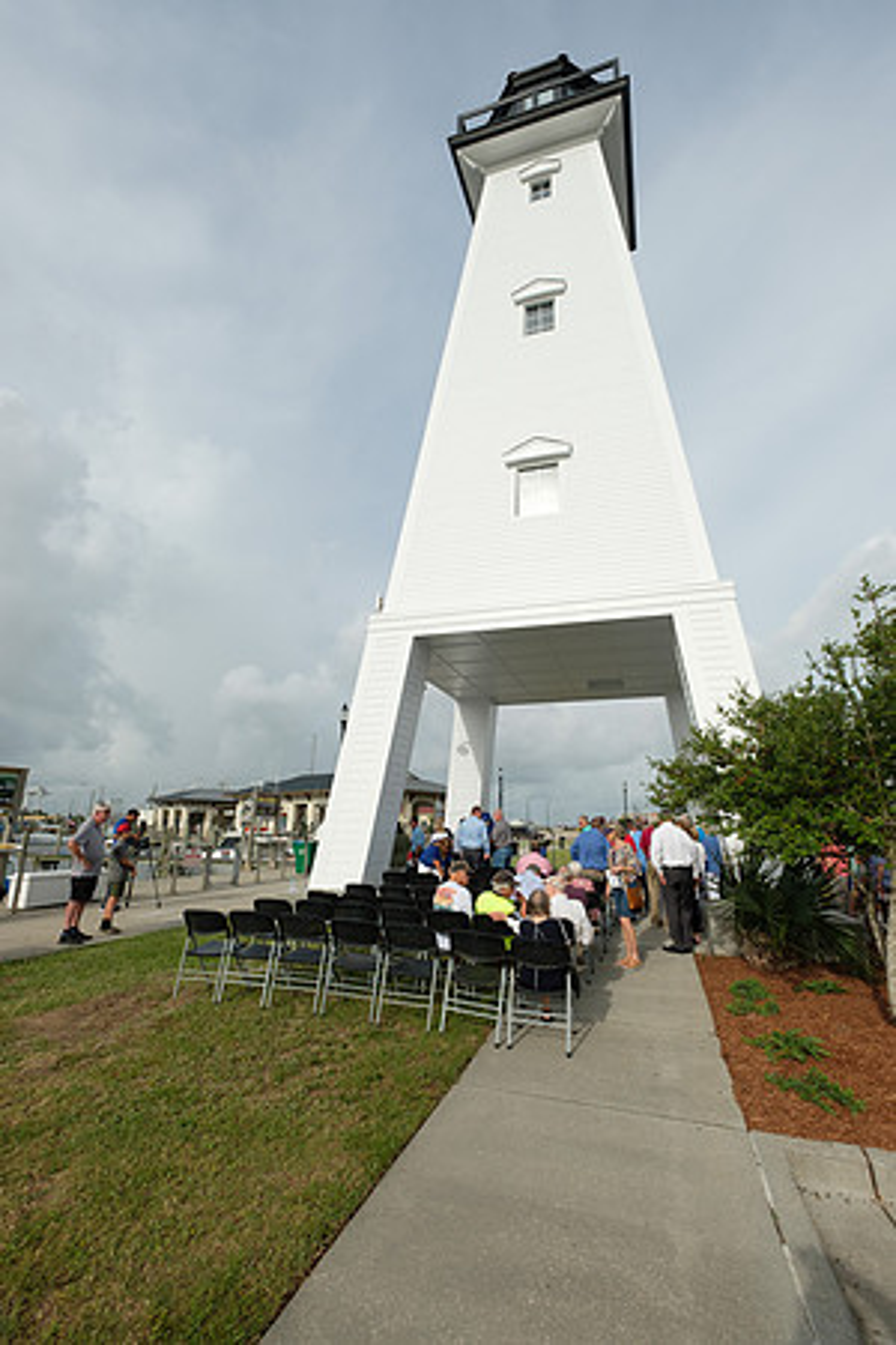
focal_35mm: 15
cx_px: 448
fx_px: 560
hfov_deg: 77.3
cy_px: 672
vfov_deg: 100.4
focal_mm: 10
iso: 250
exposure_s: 1/1000
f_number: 5.6
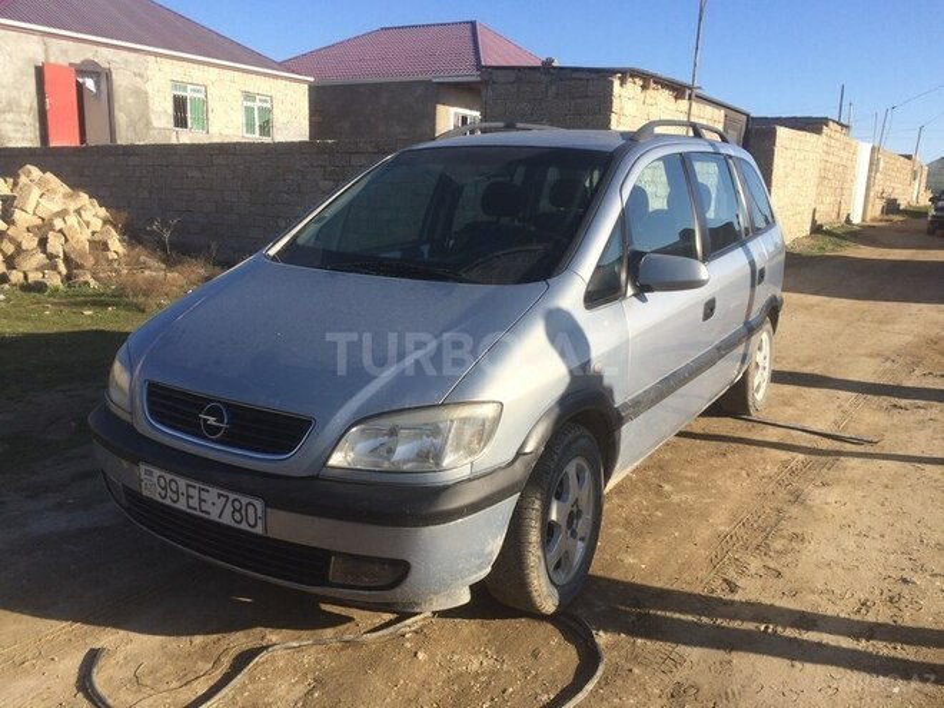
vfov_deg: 48.2
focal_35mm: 29
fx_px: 791
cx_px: 472
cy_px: 354
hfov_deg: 61.7
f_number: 2.2
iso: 32
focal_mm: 4.15
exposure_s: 1/1709
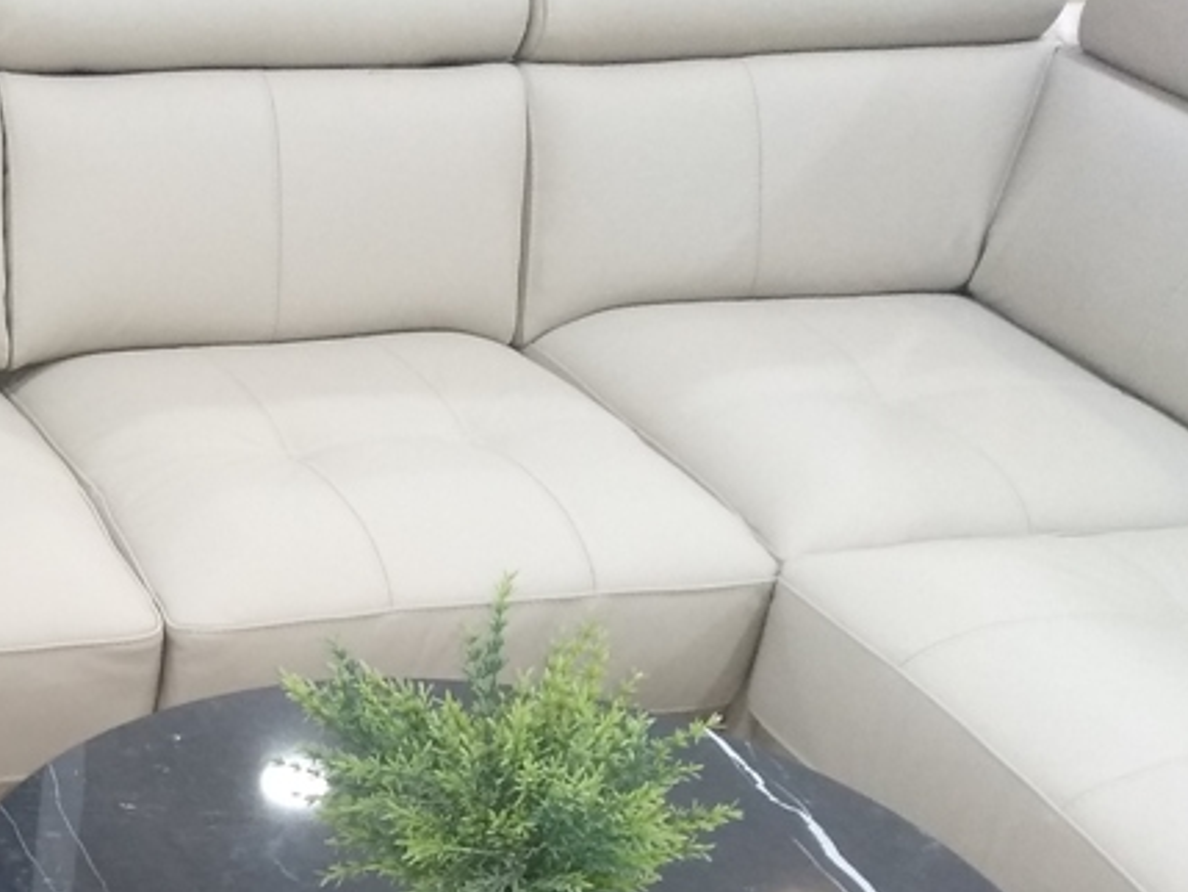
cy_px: 970
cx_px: -17
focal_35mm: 62
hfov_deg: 29.1
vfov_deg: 22.4
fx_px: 2128
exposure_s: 1/25
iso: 640
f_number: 2.2
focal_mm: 3.82
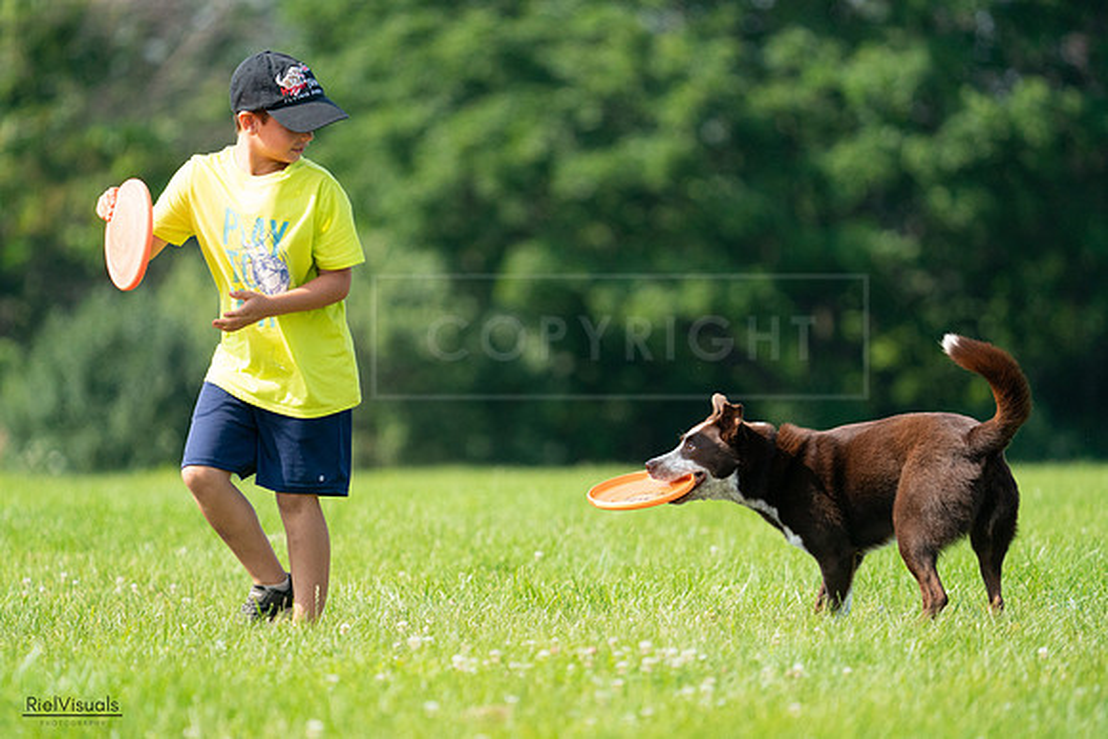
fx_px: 12775
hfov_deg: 5.0
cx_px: 554
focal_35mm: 415
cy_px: 370
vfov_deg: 3.3
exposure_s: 1/4000
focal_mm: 415
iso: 2000
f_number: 6.3
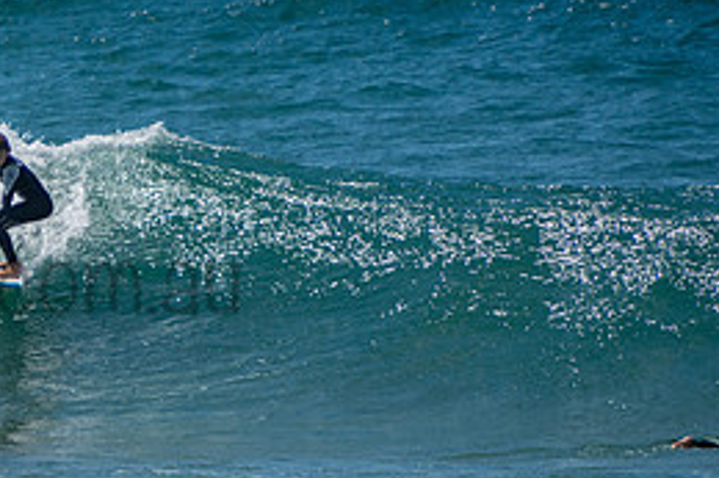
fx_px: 26745
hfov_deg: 1.5
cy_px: 250
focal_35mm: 1340
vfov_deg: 1.0
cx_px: -53
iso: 220
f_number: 5.6
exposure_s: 1/2000
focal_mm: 400
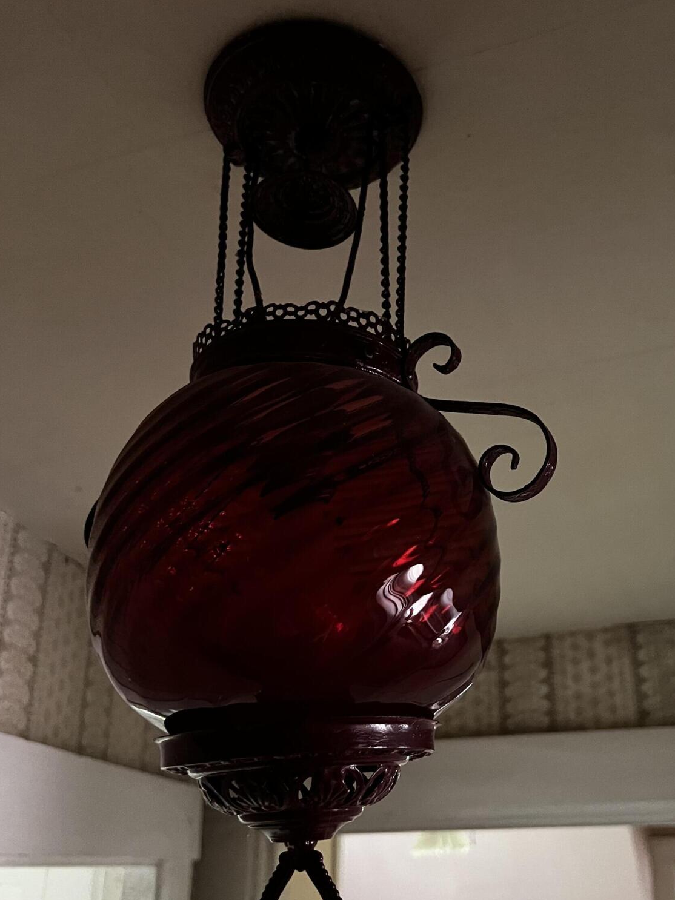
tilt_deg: +21.0
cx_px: 429
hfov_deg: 40.4
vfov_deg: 52.4
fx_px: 910
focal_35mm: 35
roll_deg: -0.6
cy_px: 525
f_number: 1.5
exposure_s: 1/30
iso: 640
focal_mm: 5.7
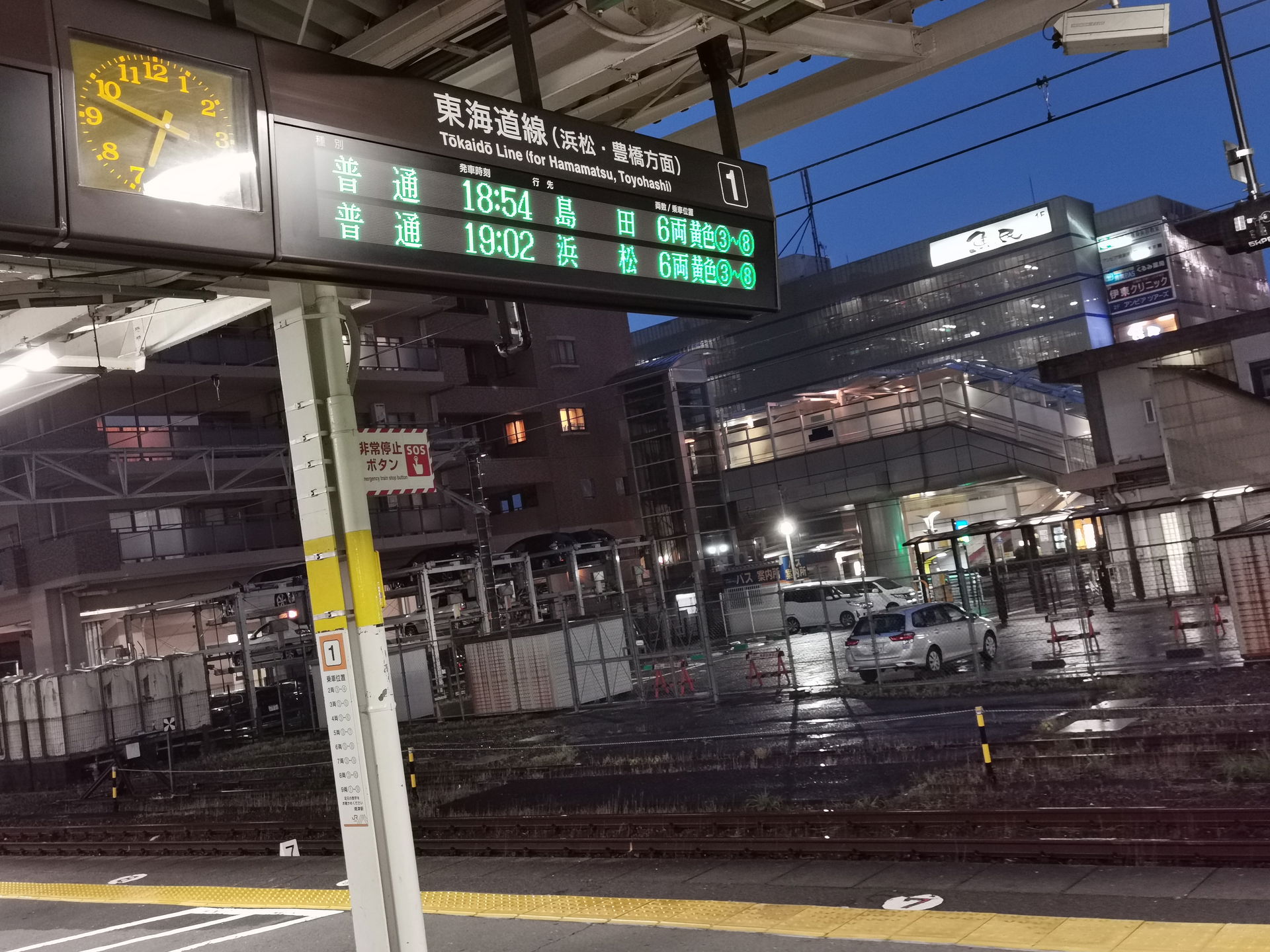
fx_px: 1321
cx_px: 635
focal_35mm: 36
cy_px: 476
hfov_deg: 51.4
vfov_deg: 39.7
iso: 400
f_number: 1.6
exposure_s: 1/40
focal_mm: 5.56
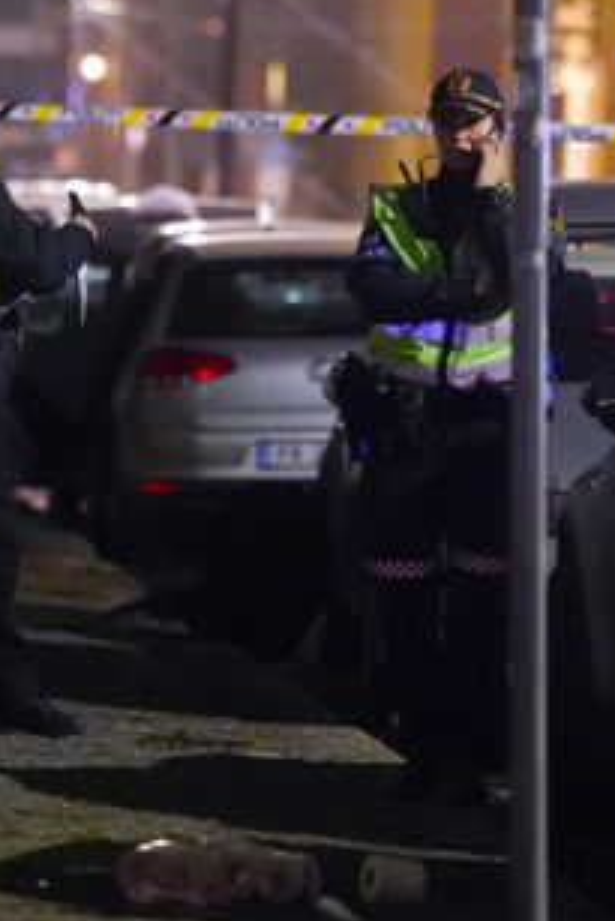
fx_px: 12746
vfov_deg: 4.1
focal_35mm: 498
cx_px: -50
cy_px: 420
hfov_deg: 2.8
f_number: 2.8
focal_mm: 158
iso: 12800
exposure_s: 1/50
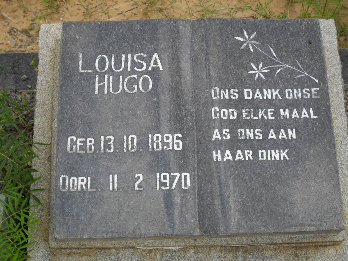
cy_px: 130
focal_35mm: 49
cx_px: 174
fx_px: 493
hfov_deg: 38.9
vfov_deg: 29.7
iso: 100
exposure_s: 1/500
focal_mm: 8.7
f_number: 3.9
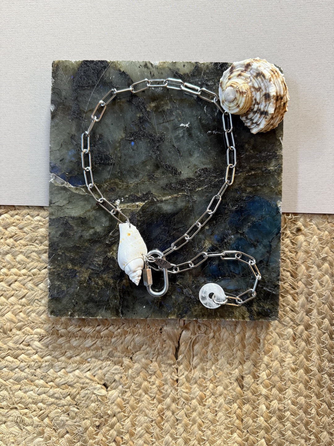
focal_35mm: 24
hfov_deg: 56.8
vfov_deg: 71.6
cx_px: 167
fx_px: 309
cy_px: 223
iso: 400
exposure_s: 1/50
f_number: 1.78
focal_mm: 6.76
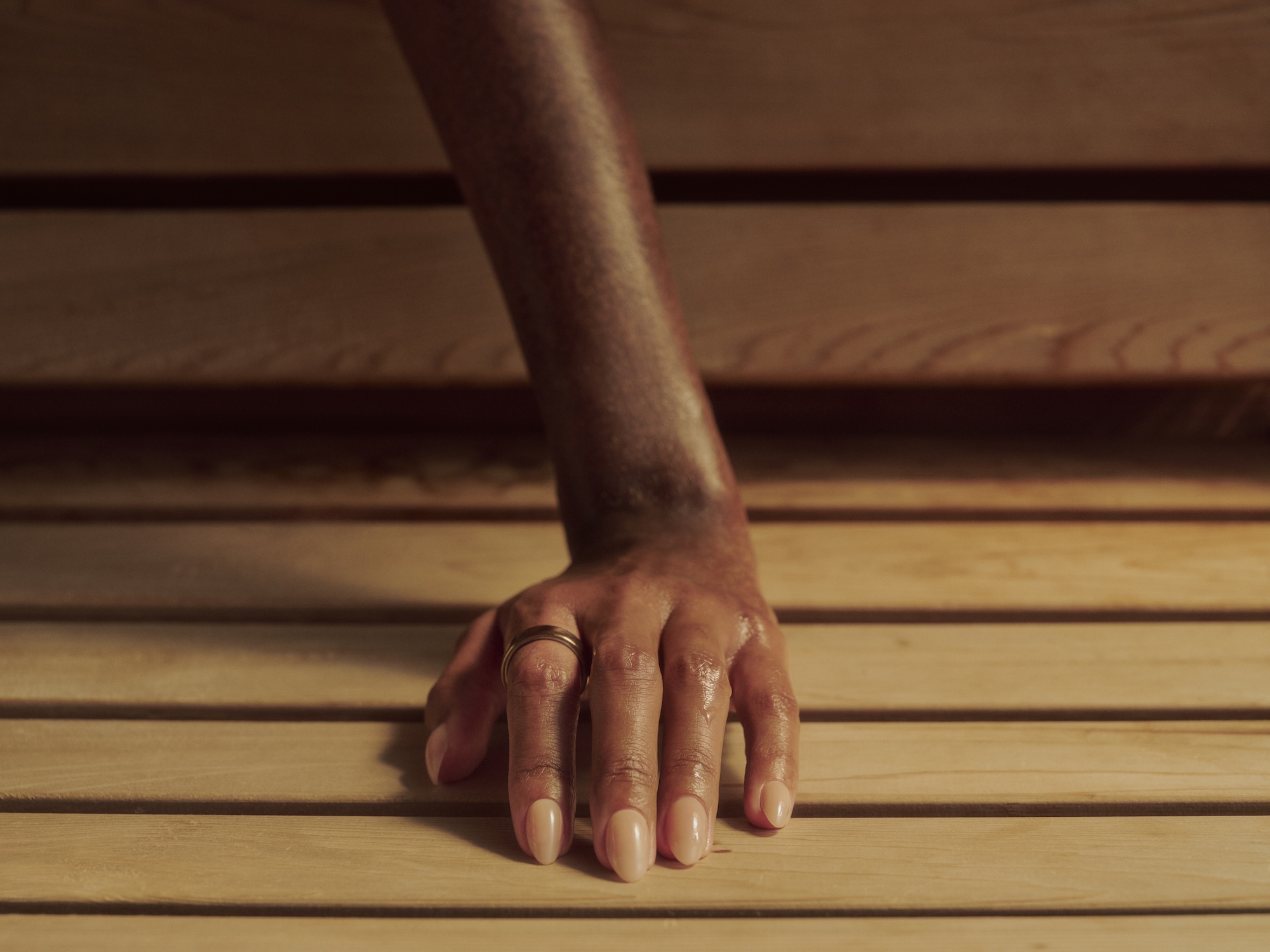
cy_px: 476
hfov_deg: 36.2
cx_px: 635
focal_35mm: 53
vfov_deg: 27.5
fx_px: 1944
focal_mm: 67.6
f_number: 9
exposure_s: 1/250
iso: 800
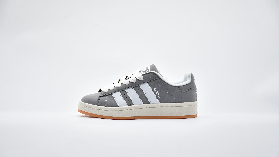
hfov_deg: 20.6
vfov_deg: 11.6
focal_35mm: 104
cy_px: 83
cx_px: 140
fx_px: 769
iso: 800
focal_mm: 66
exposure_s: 1/500
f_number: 5
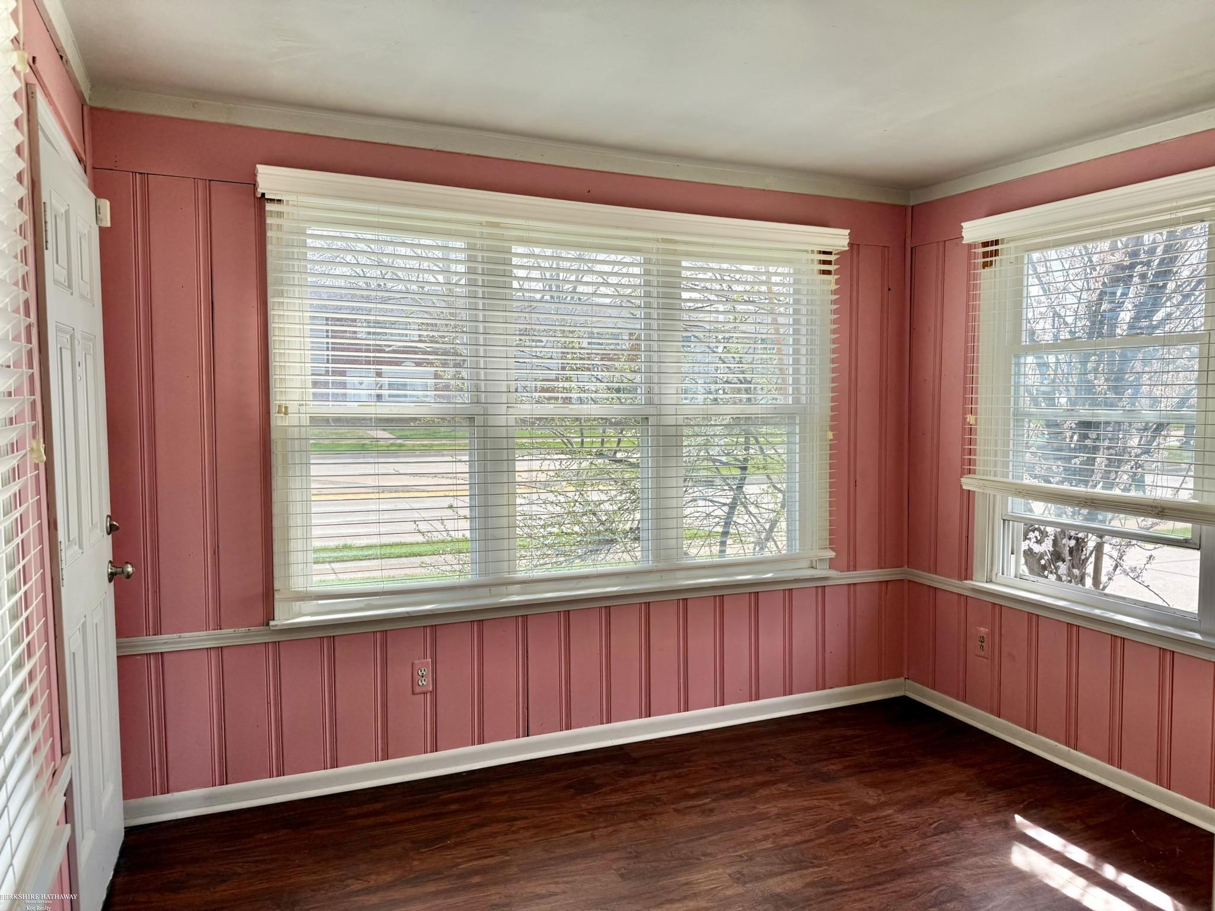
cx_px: 608
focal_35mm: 24
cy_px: 456
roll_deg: -0.4
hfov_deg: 71.6
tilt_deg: -3.4
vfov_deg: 56.8
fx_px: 842
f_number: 1.78
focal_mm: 6.76
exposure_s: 1/1046
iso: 80
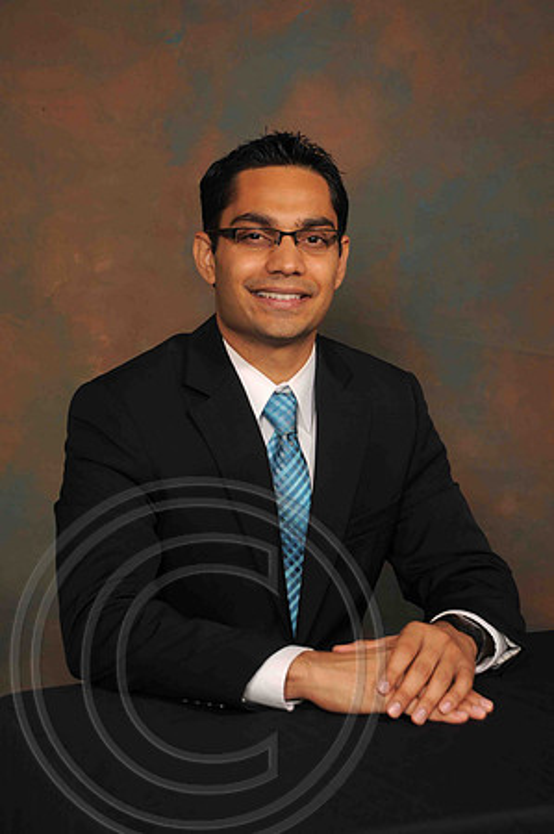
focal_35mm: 78
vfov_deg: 26.0
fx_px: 1805
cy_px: 417
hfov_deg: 17.5
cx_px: 277
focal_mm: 52
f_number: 6.3
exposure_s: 1/60
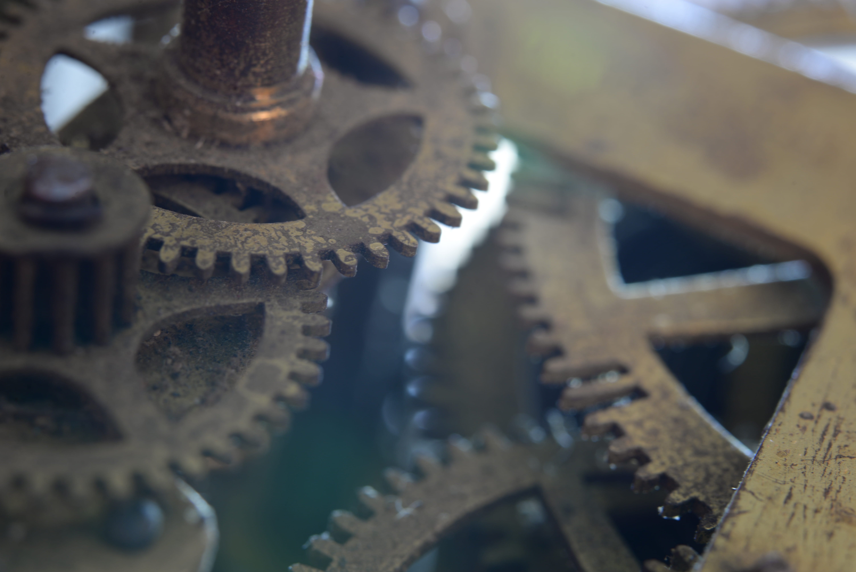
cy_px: 286
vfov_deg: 22.6
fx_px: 1427
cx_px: 428
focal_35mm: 60
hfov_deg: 33.4
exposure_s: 4
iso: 100
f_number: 13
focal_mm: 60
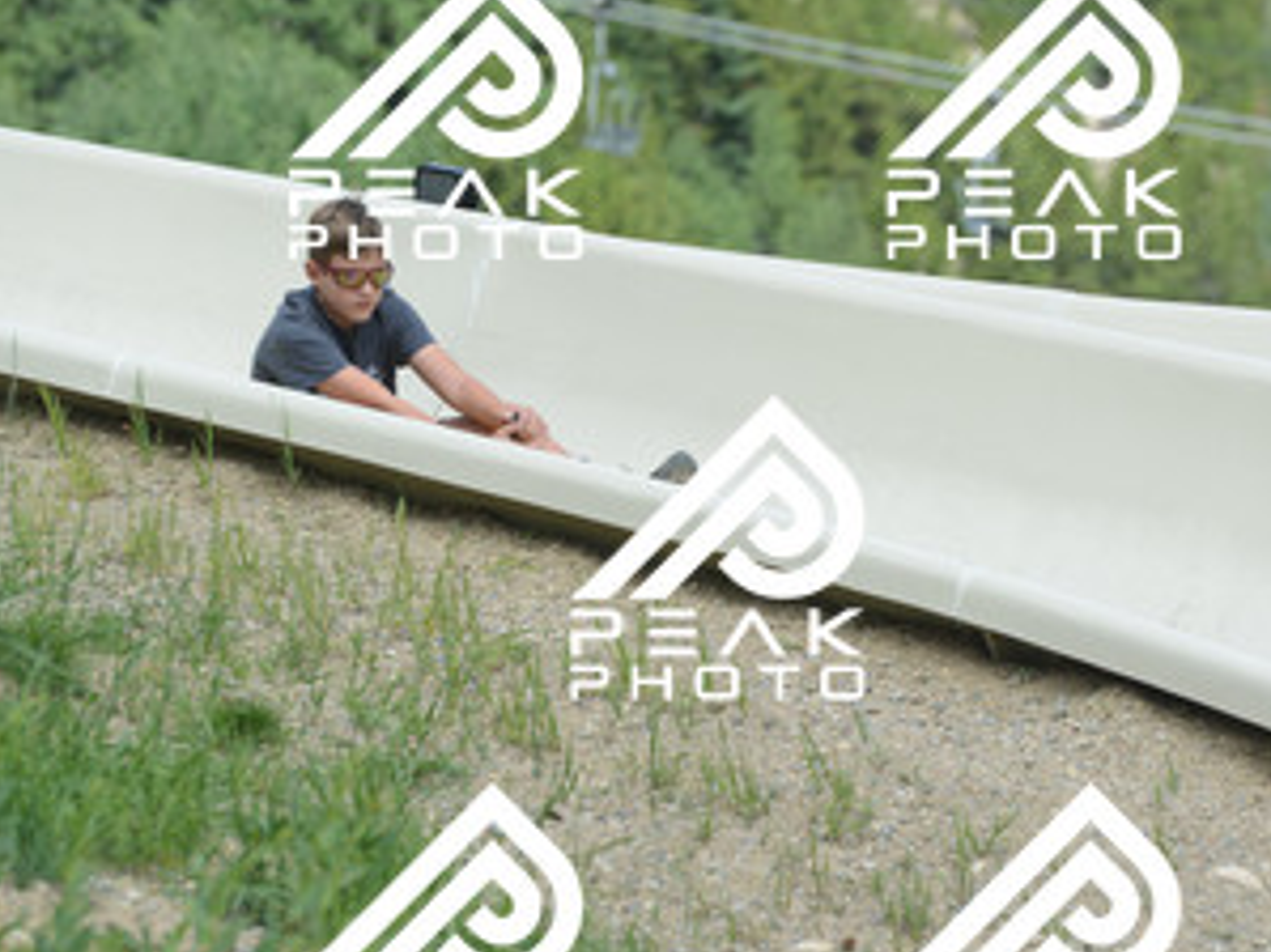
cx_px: 735
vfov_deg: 5.9
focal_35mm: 251
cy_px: 521
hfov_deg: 7.9
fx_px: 9212
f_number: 6.3
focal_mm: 195
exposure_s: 1/640
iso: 360
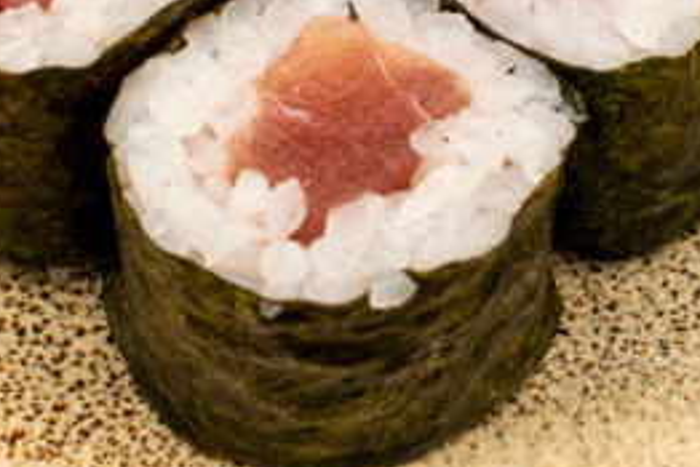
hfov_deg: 10.3
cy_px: -112
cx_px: 534
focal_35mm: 199
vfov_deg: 6.8
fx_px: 3877
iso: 100
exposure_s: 1/40
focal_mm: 29
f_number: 8
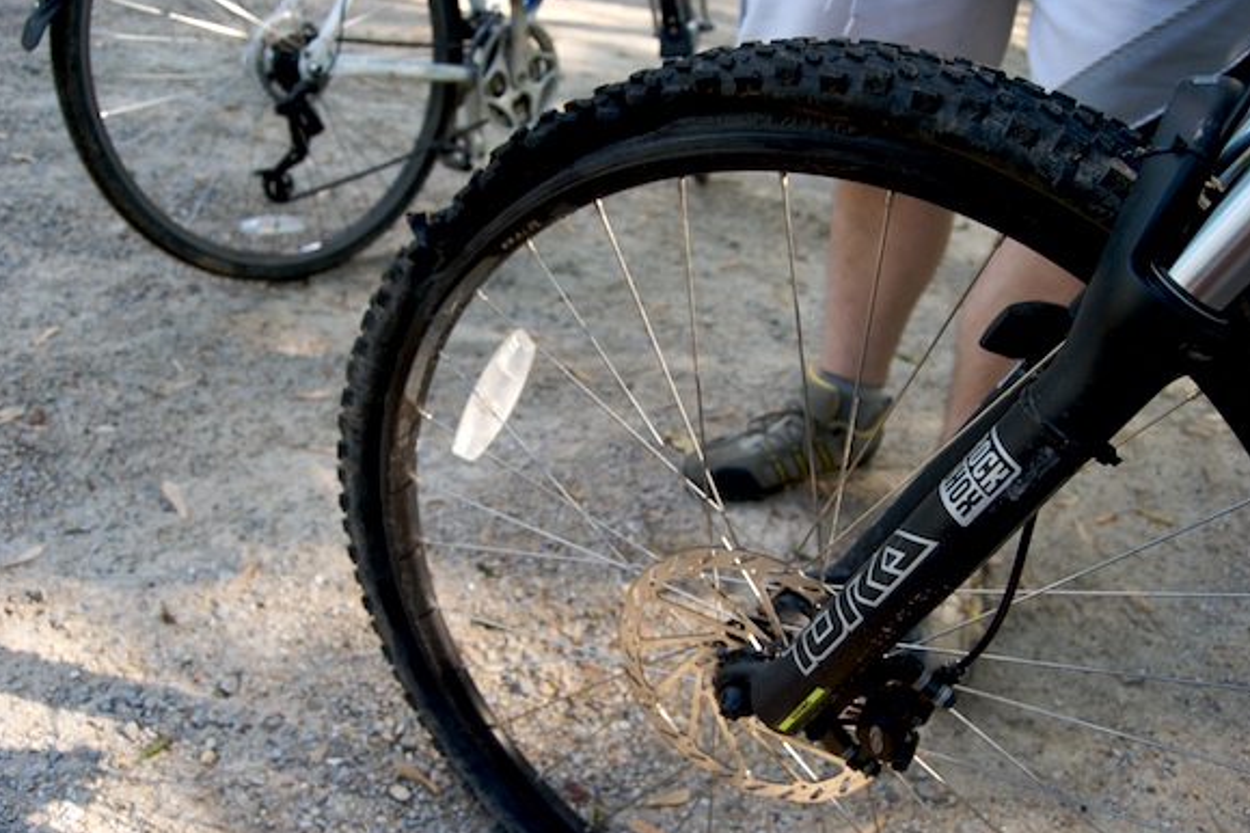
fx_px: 972
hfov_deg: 65.5
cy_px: 424
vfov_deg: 46.4
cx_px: 635
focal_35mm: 28
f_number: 5
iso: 200
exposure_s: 1/100
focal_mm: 18
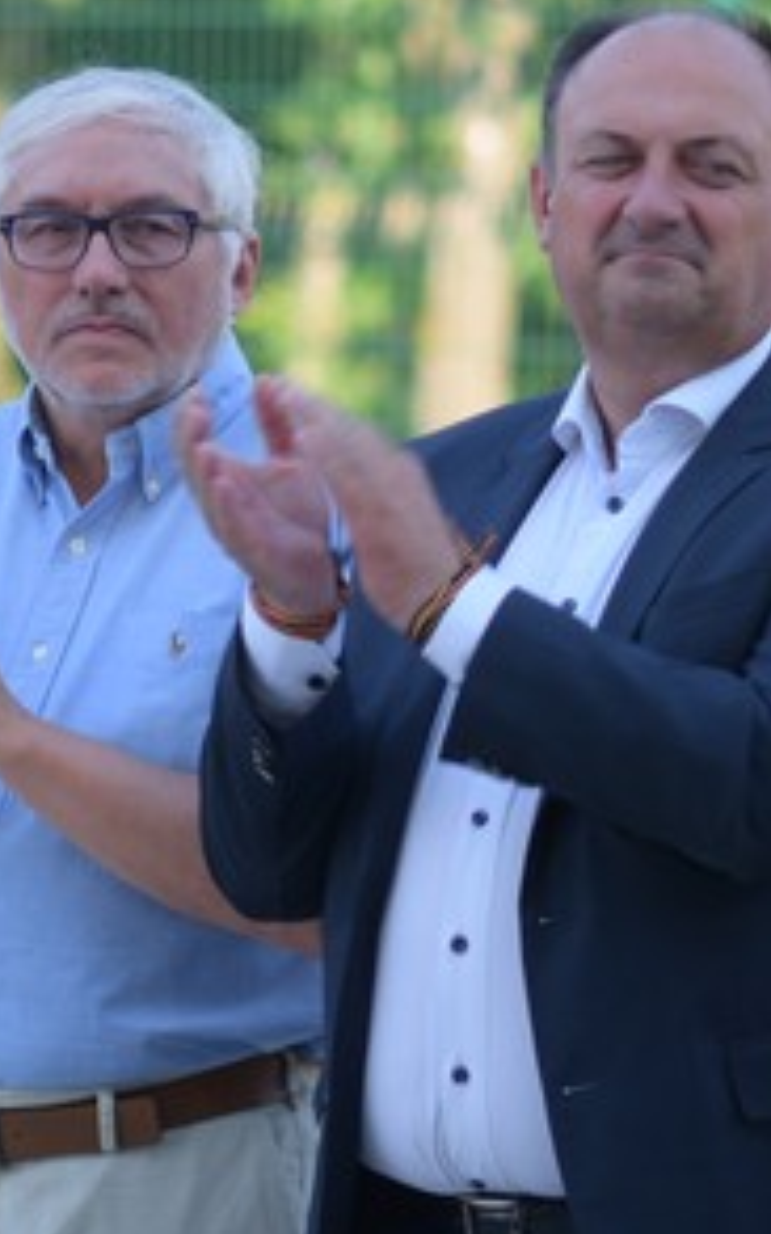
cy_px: 326
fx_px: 17625
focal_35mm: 524
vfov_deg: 4.0
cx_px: 843
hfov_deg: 2.5
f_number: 2.8
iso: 100
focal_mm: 98
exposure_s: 1/320
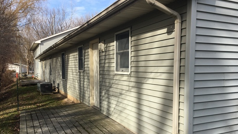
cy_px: 89
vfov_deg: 36.3
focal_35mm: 32
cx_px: 120
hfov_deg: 61.0
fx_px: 202
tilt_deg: -5.5
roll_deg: +0.0
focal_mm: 4.15
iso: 25
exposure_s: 1/874
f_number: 2.2
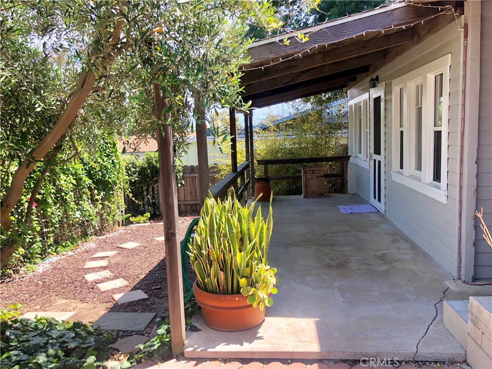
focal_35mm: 28
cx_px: 246
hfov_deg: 63.4
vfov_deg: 49.7
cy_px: 184
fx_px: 398
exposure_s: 1/331
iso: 20
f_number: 1.8
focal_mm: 4
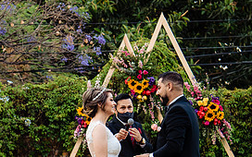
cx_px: 38
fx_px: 900
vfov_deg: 10.0
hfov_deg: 15.8
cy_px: 143
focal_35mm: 131
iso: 800
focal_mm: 58
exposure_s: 1/250
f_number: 4.5
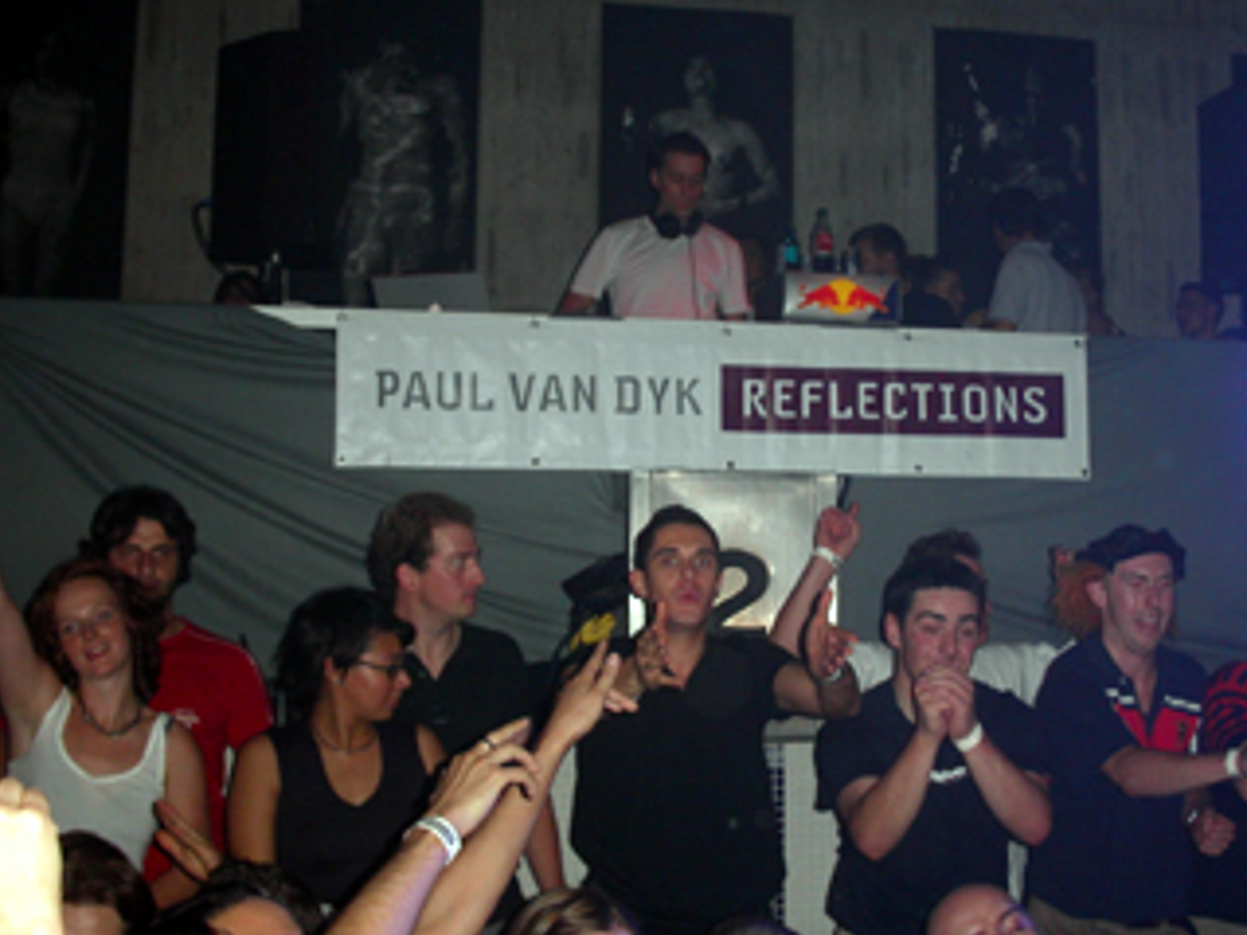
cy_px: 430
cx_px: 717
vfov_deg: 30.2
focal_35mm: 48
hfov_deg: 39.6
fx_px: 1728
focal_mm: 7.8
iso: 139
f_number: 2.8
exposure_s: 1/30
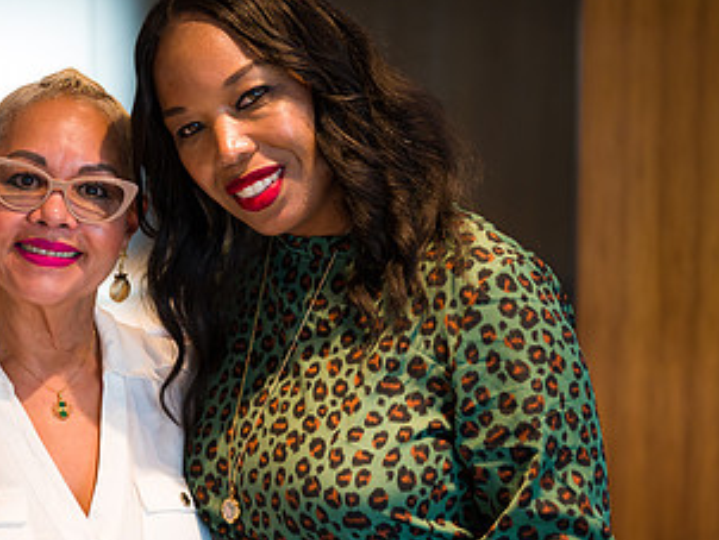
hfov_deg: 23.2
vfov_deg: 17.8
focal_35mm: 83
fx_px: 1725
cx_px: 145
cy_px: 333
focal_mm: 45
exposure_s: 1/125
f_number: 3.2
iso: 800
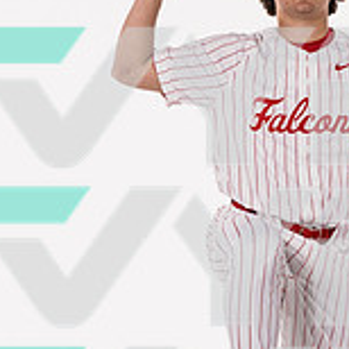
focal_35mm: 139
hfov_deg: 12.5
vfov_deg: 12.5
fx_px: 1586
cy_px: 258
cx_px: 288
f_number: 8
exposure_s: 1/250
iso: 800
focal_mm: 56
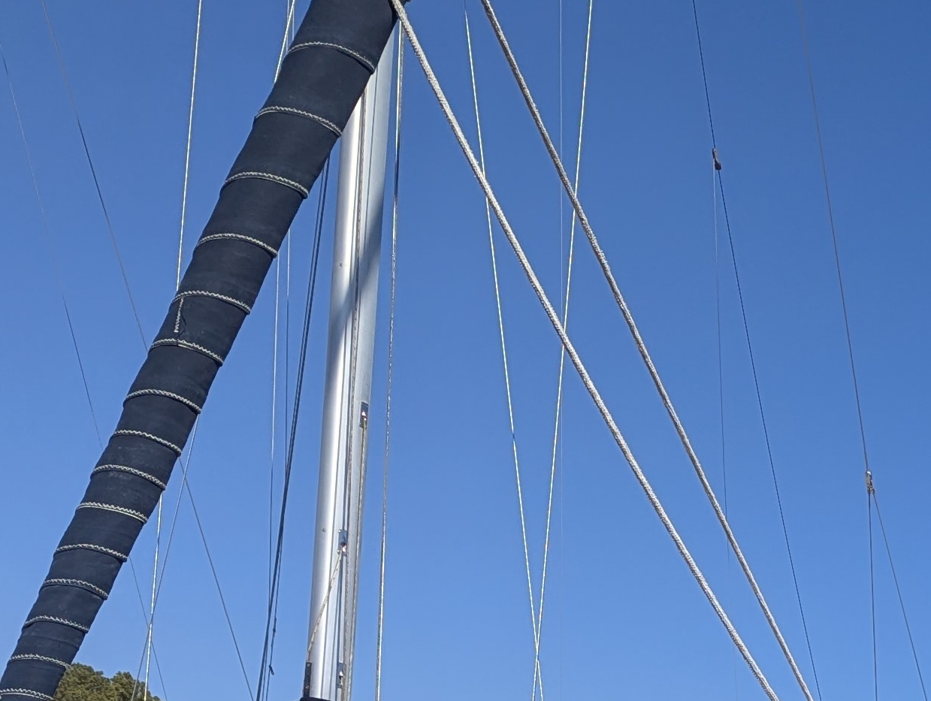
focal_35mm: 79
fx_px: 2128
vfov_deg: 17.2
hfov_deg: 22.3
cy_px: 1003
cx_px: 1186
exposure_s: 1/3906
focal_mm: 6.81
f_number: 1.85
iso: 42
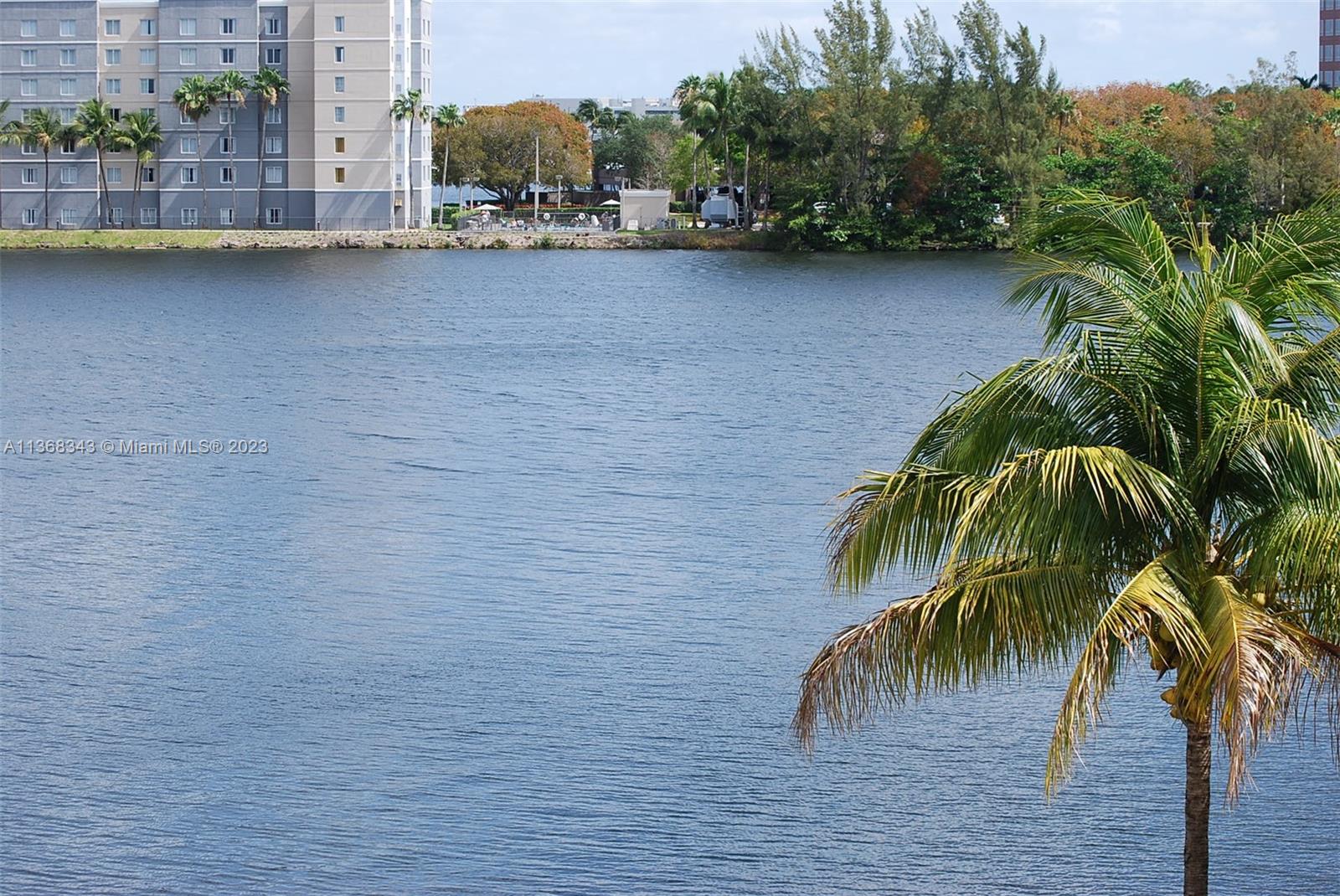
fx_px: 3074
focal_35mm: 82
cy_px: 448
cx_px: 670
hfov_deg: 24.6
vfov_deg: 16.6
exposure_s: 1/200
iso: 100
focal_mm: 55
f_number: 7.1
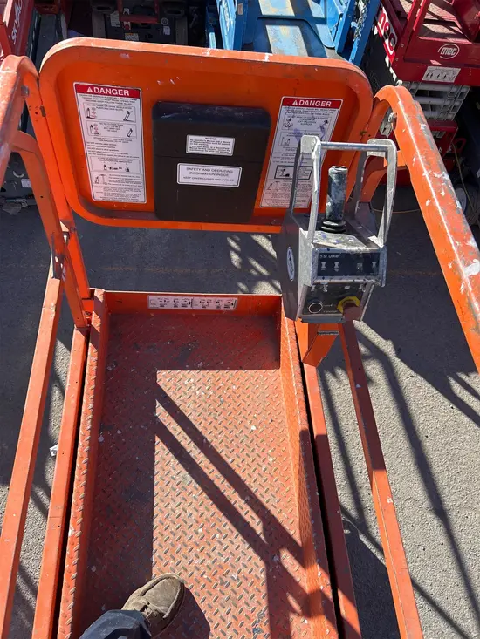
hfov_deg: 53.1
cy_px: 320
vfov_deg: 67.3
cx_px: 240
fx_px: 481
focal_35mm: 26
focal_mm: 5.7
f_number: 1.5
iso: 50
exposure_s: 1/2123
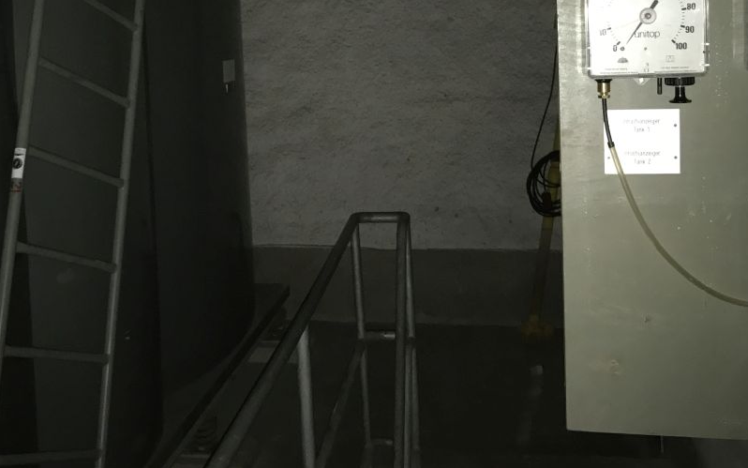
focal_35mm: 45
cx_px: 293
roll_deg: +2.3
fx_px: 917
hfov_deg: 44.1
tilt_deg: -2.4
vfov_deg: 27.9
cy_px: 78
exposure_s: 1/17
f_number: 1.8
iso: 160
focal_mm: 3.99
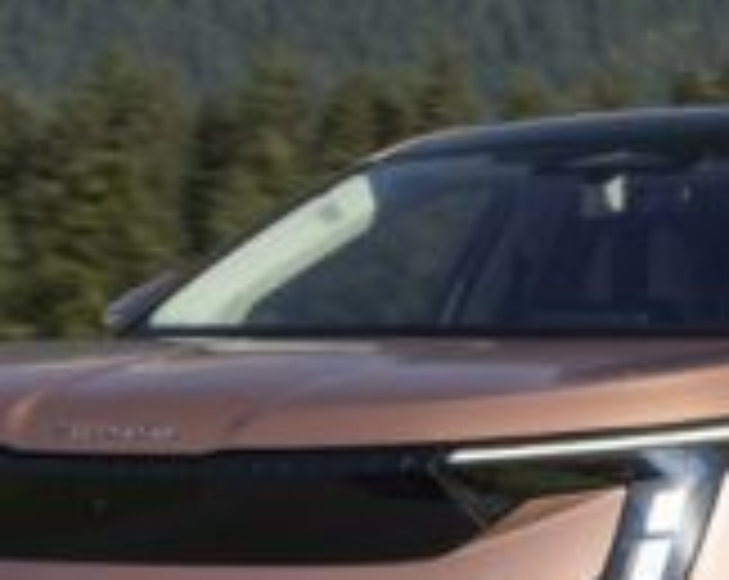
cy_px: 20
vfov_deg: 7.2
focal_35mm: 214
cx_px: 110
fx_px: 4609
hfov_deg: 9.0
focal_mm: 36
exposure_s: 1/20
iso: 50
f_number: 13
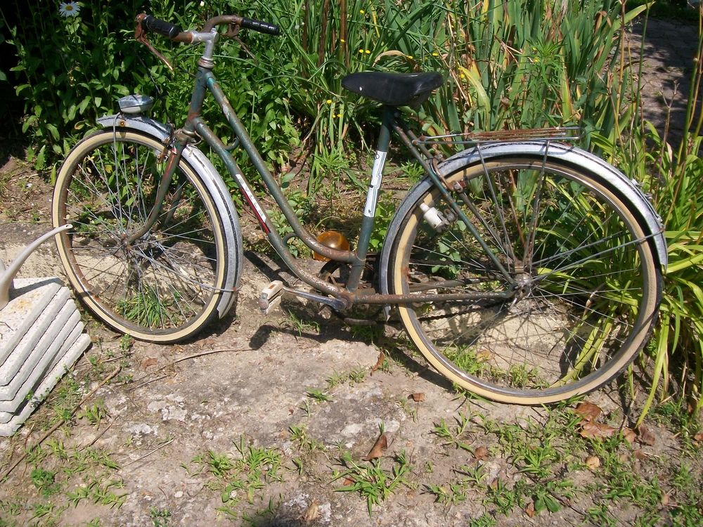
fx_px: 731
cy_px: 264
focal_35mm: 36
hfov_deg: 51.4
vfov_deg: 39.7
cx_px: 352
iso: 80
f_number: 4.8
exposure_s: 1/500
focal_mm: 6
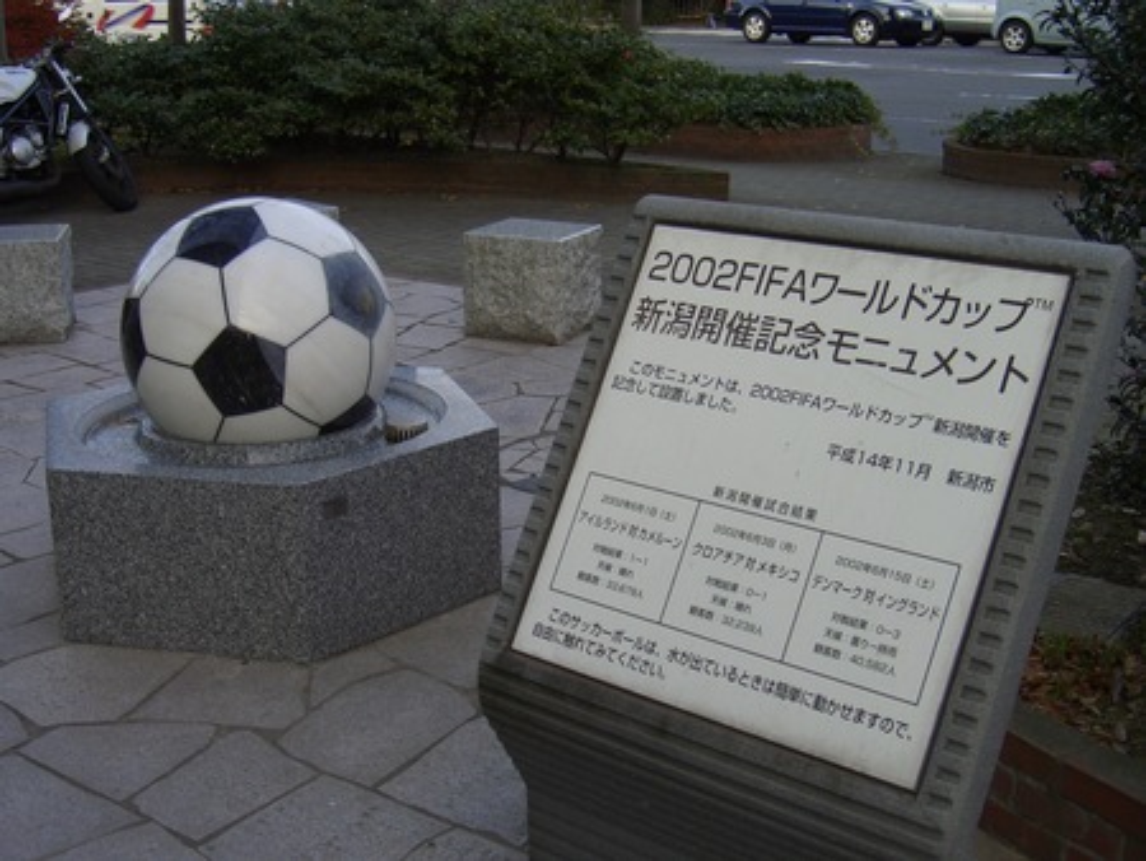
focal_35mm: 44
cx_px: 573
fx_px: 1457
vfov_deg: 32.9
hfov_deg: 42.9
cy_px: 430
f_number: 3
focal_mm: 9.2
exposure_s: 1/100
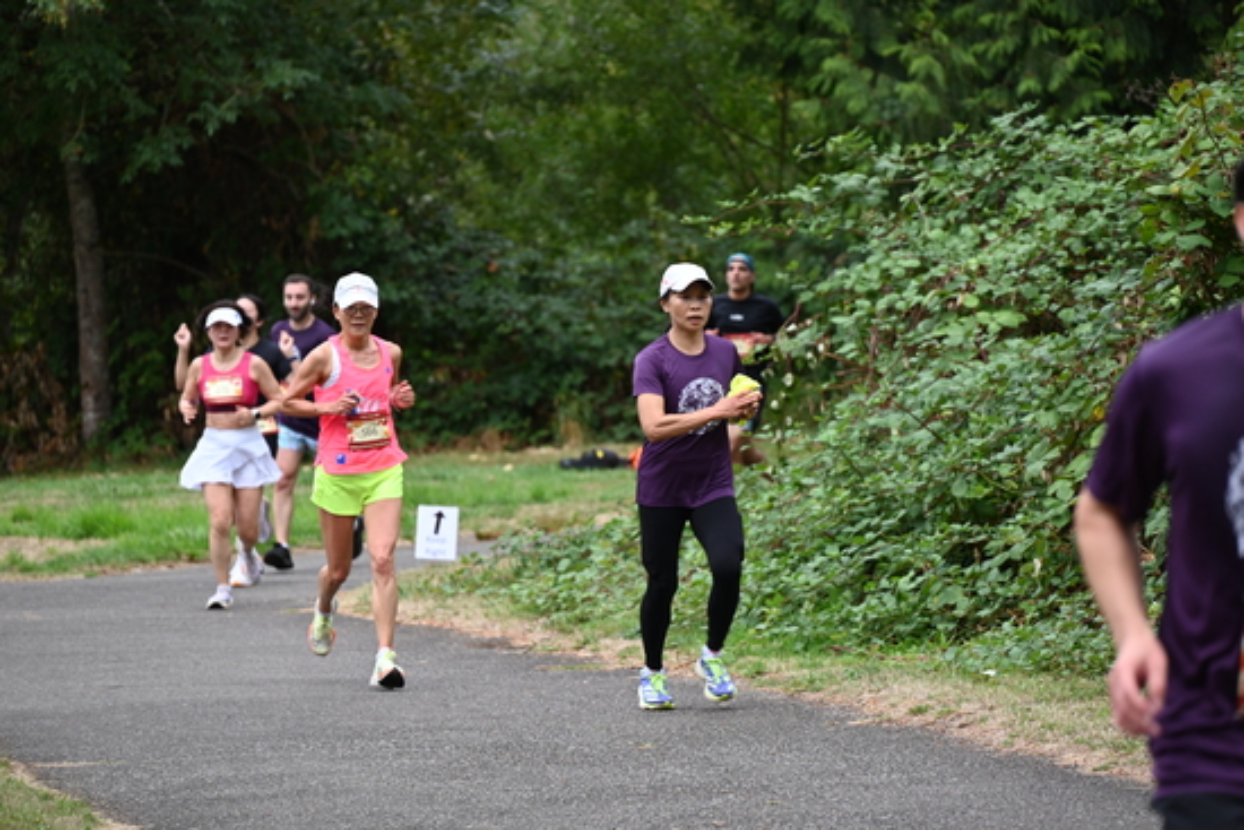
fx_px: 6913
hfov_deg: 10.3
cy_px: 415
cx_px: 622
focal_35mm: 200
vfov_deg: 6.9
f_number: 6.3
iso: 400
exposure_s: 1/320
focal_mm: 200
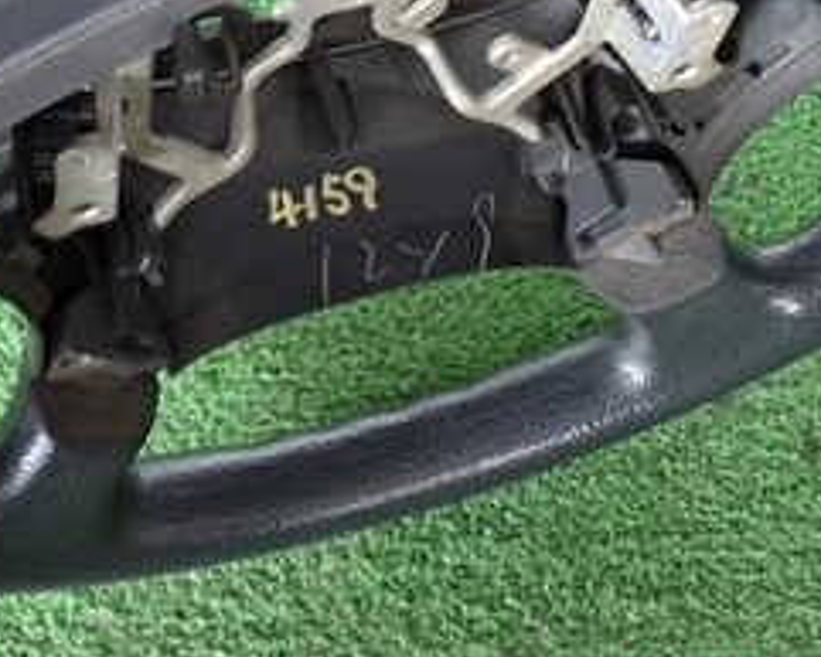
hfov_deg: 26.0
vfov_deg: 20.3
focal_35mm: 73
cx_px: 371
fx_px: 1775
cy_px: -10
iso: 320
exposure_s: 1/30
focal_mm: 5.4
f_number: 2.3
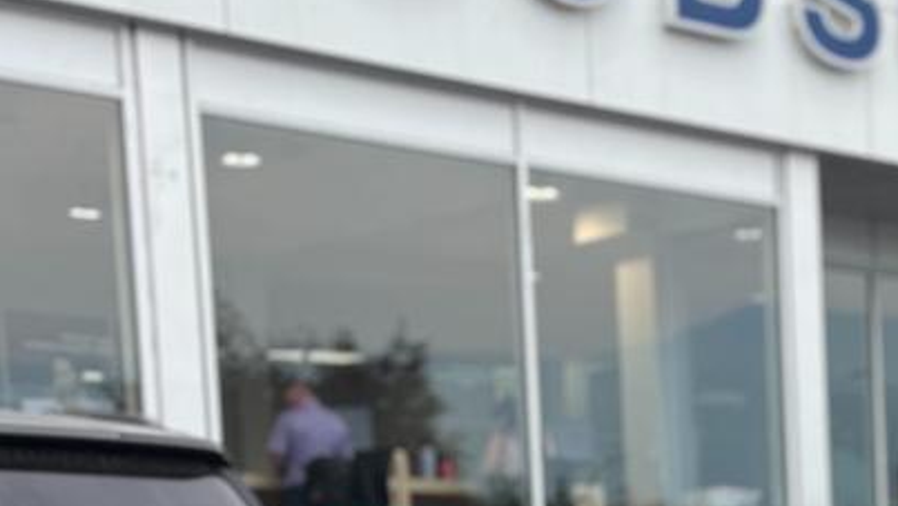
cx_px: 1101
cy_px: 807
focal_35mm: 90
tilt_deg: -5.7
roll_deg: +1.2
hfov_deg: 21.8
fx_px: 2144
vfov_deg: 12.6
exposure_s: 1/895
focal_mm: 5.96
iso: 50
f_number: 1.6
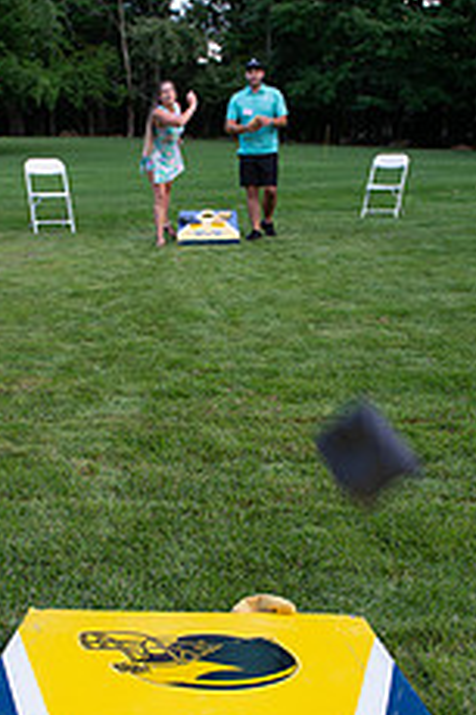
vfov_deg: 41.5
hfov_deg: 28.6
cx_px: 196
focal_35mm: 47
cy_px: 466
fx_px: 934
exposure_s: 1/180
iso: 800
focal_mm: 24
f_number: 5.6
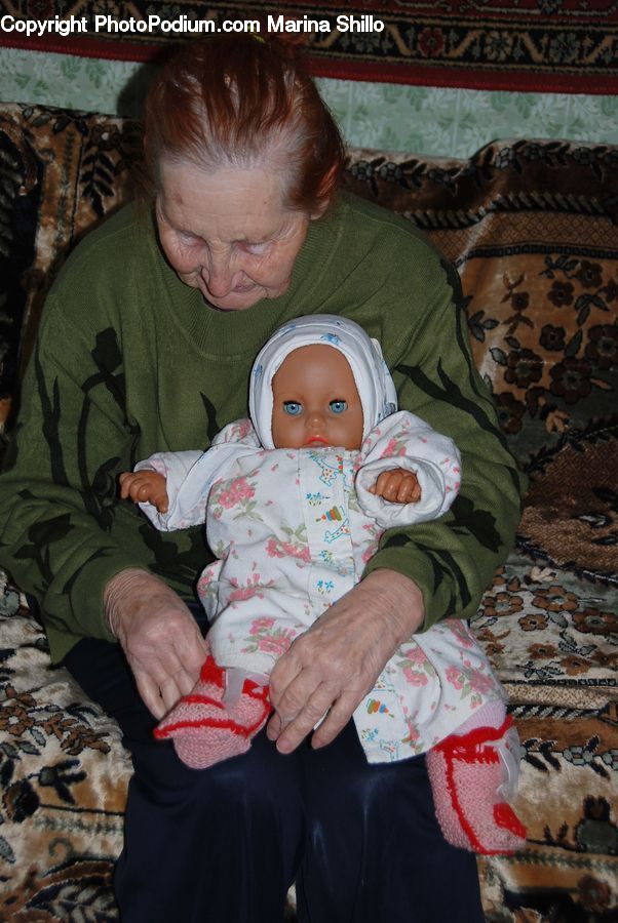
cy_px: 462
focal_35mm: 72
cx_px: 309
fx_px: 1850
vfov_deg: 28.0
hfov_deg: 19.0
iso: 100
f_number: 4.8
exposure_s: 1/60
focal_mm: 48
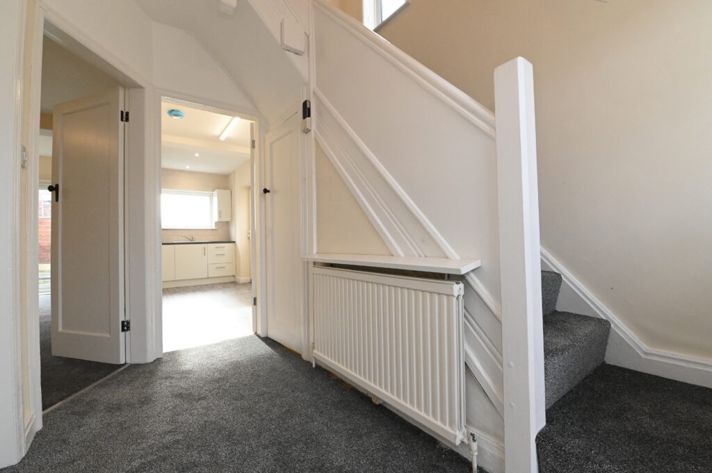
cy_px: 236
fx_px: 296
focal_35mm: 15
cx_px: 356
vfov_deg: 77.2
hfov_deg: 100.4
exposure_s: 1/200
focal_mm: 15
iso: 5000
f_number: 10
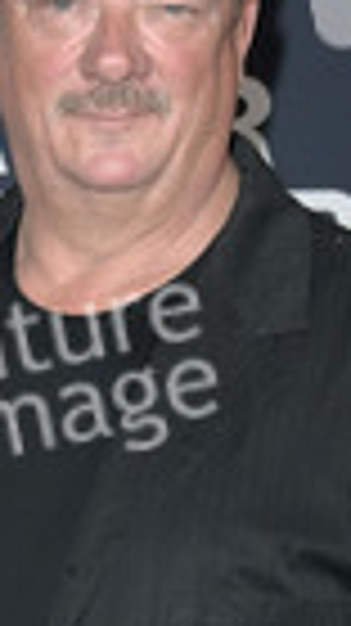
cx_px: 117
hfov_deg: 8.0
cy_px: 617
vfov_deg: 14.0
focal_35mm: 151
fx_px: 2503
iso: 2000
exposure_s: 1/250
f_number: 5
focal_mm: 50
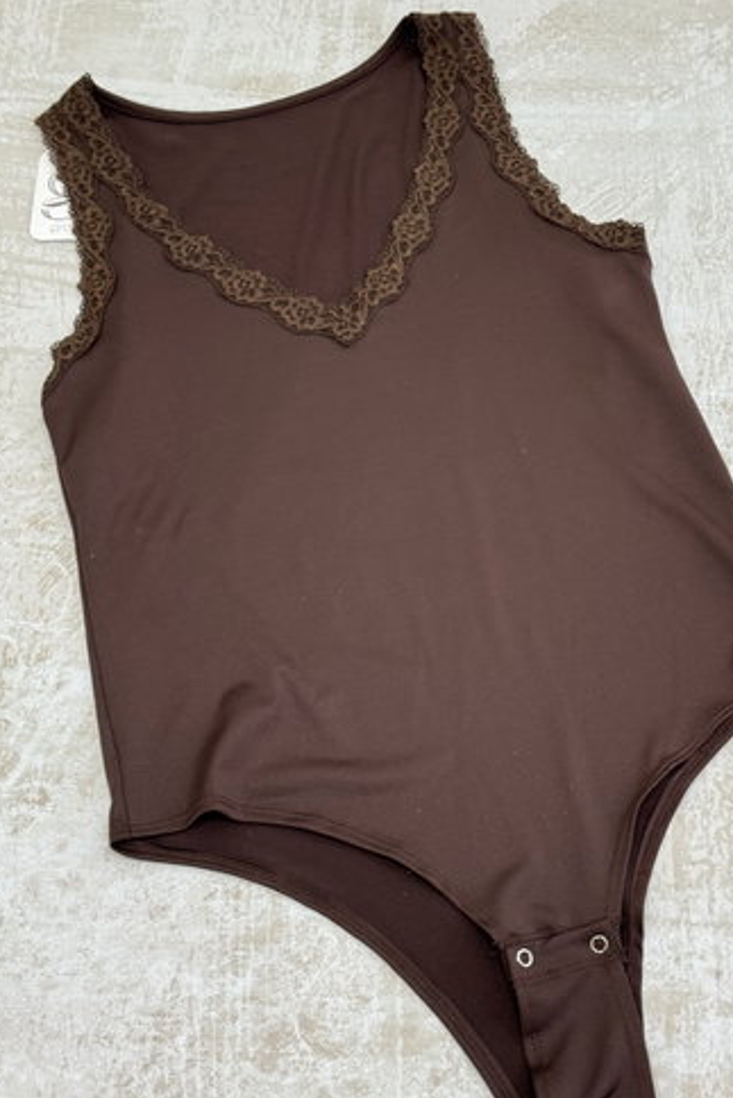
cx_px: 422
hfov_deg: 24.6
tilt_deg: -61.7
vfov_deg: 36.2
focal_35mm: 55
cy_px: 548
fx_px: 1678
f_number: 1.78
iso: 100
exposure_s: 1/50
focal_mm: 6.76
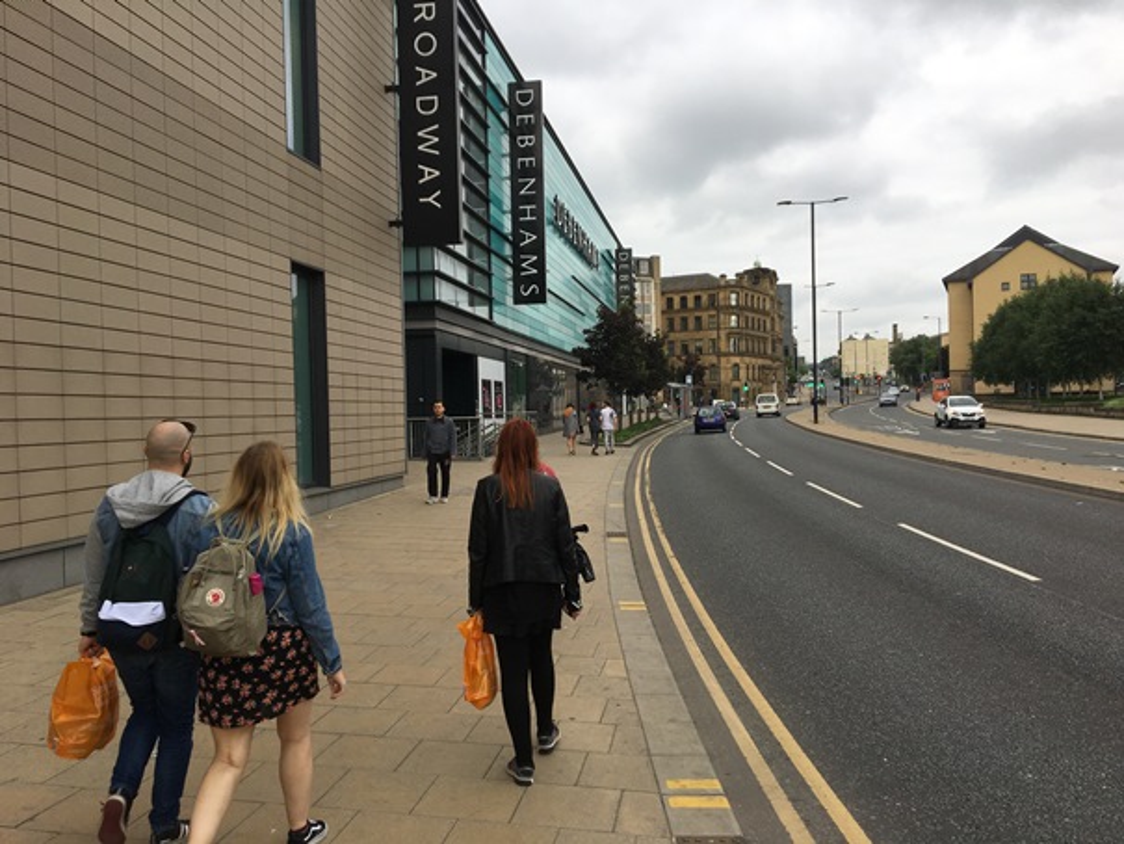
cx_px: 562
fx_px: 942
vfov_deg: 48.2
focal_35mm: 29
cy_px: 422
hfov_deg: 61.6
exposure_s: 1/447
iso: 25
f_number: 2.2
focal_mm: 4.15
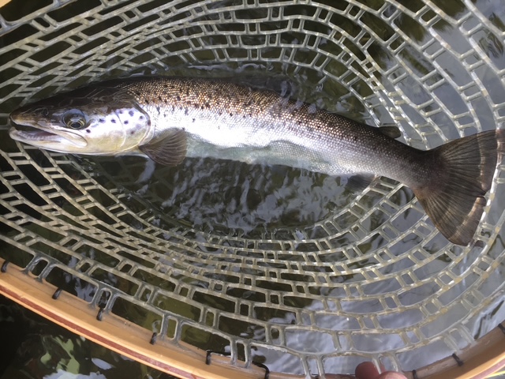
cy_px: 190
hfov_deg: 61.7
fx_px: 423
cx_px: 252
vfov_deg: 48.2
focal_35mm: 29
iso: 32
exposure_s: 1/120
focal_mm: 4.15
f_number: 2.2
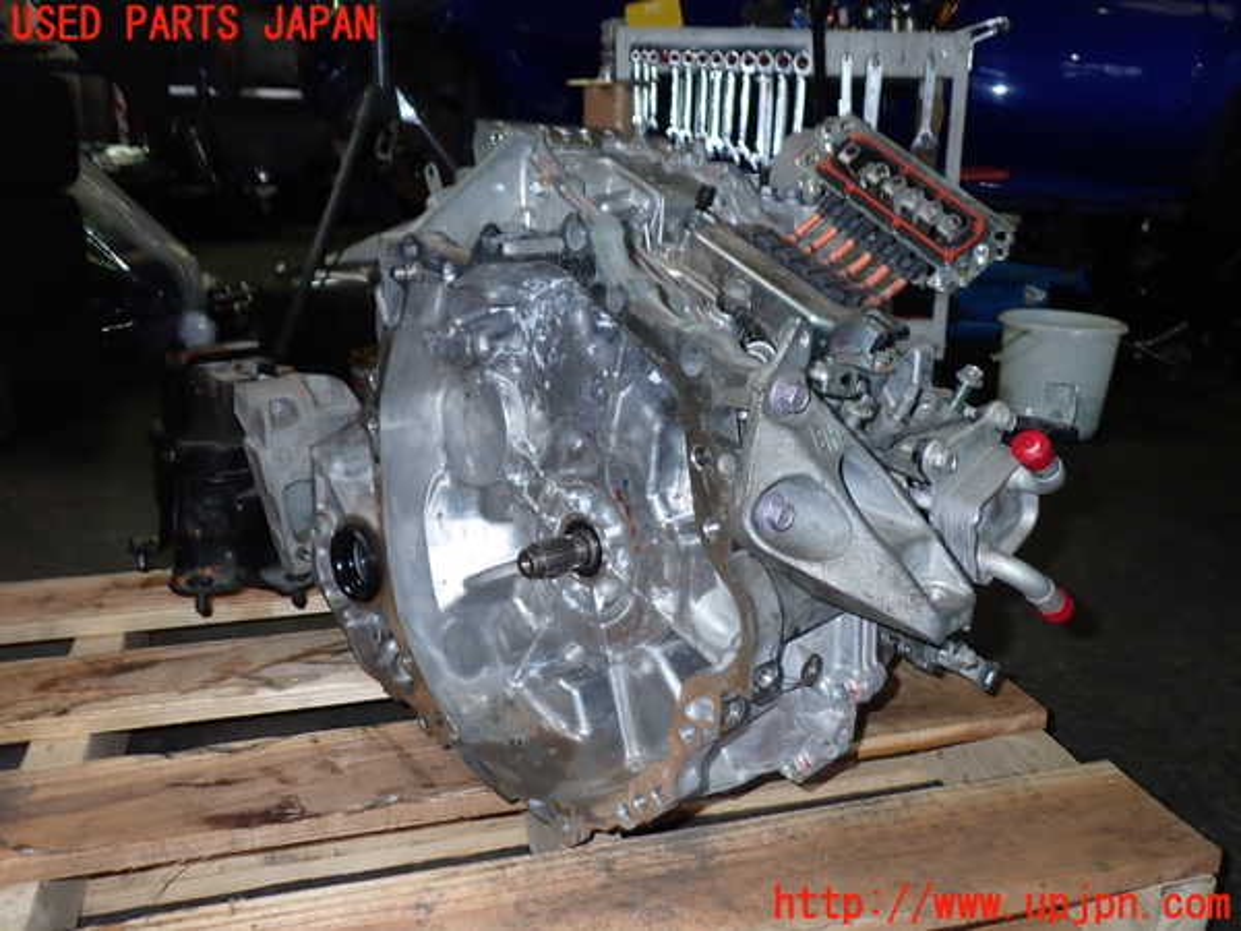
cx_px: 620
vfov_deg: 46.8
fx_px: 1076
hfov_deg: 60.0
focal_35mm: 30
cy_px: 466
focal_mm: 5.4
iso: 200
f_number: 6.3
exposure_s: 1/30
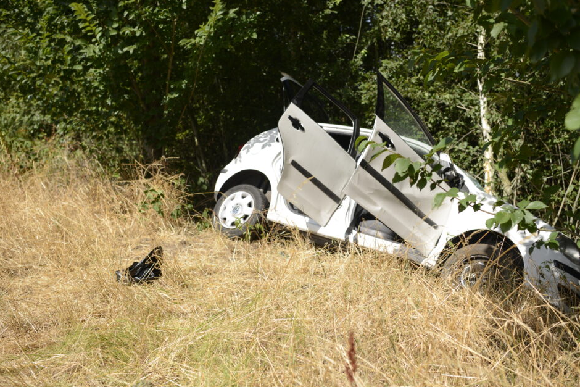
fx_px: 790
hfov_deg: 40.3
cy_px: 179
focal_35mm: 49
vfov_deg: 27.5
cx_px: 314
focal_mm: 45
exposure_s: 1/1000
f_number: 3.5
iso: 100
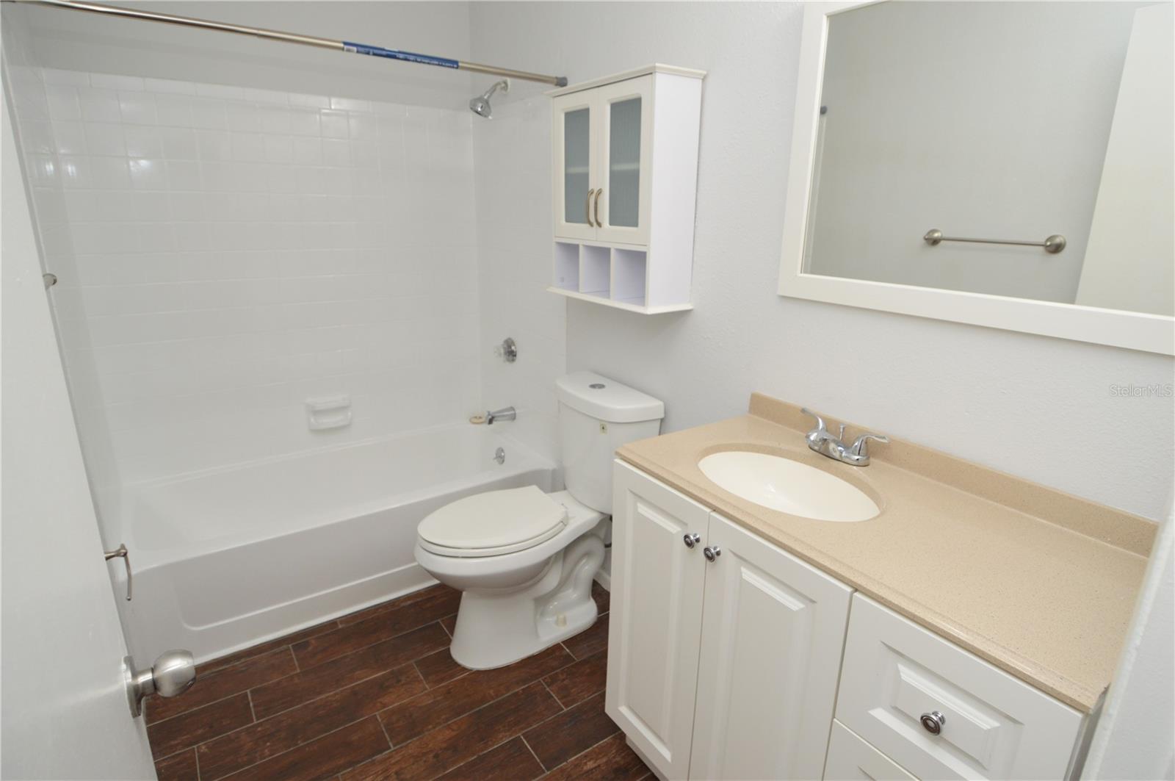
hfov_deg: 90.1
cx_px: 588
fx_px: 587
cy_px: 390
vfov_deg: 67.3
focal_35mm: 18
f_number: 4
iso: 400
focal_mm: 12
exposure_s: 1/60
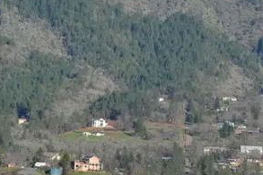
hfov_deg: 12.5
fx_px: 1188
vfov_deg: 8.4
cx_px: 232
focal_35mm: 163
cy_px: 7
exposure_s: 1/250
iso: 100
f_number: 8
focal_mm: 31
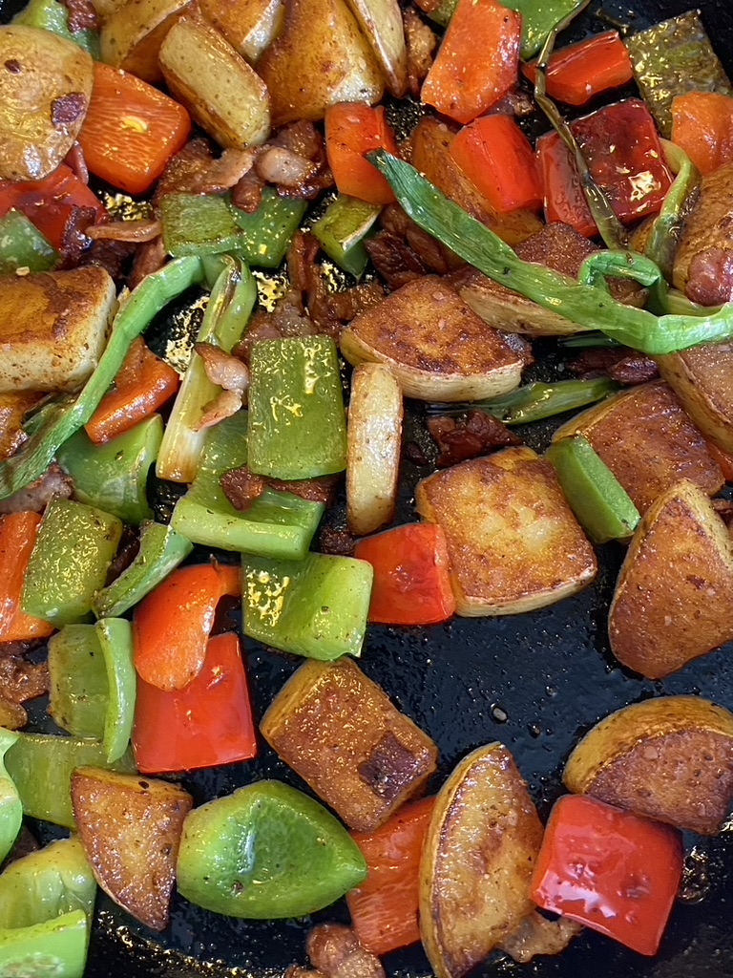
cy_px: 489
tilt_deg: -75.8
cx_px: 366
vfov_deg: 67.3
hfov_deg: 53.1
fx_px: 734
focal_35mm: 26
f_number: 1.8
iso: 400
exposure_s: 1/60
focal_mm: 4.25
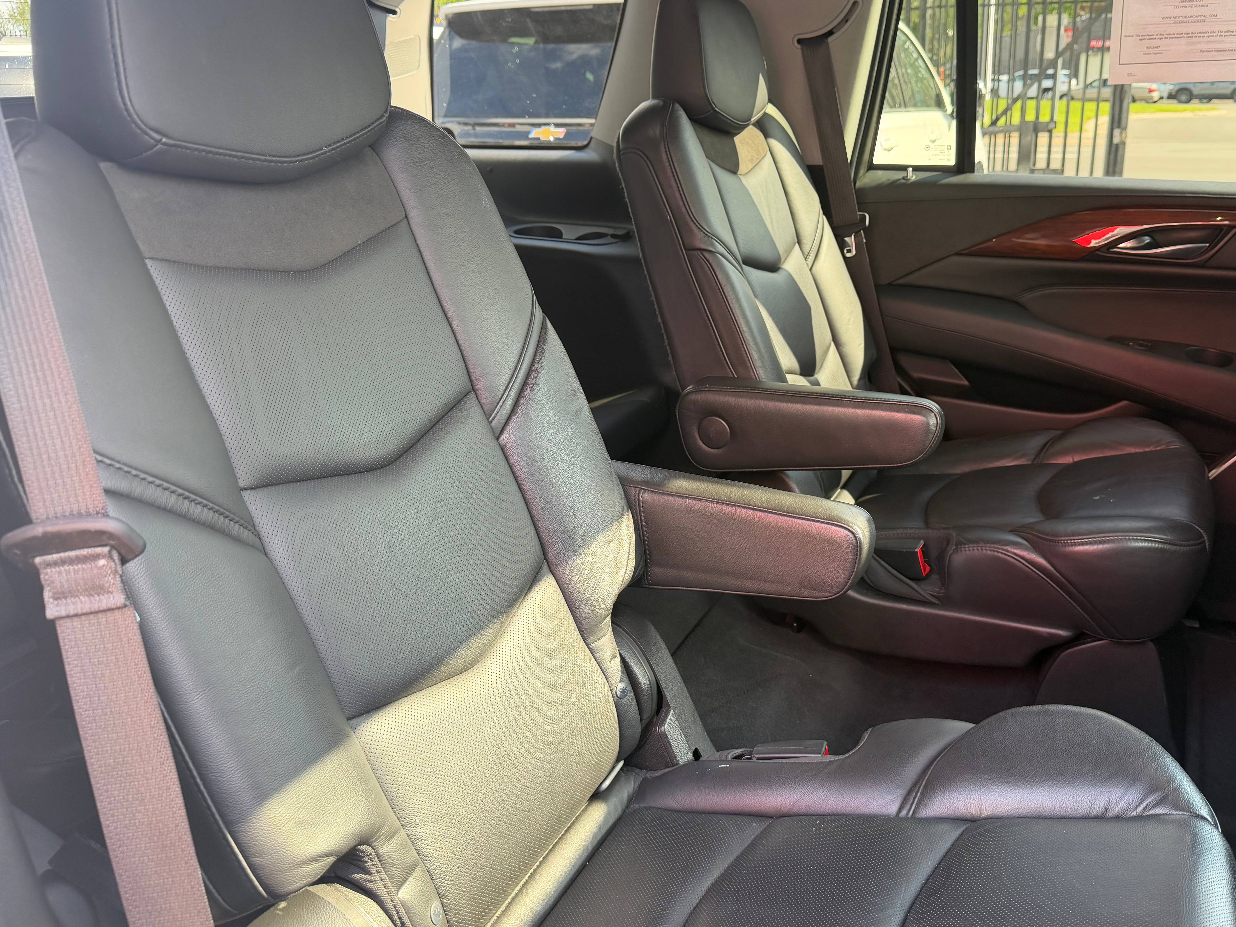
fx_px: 1035
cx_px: 731
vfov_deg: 48.1
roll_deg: +2.1
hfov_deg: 61.2
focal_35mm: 29
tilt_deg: -17.8
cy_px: 414
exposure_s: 1/121
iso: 125
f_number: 1.78
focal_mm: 6.76
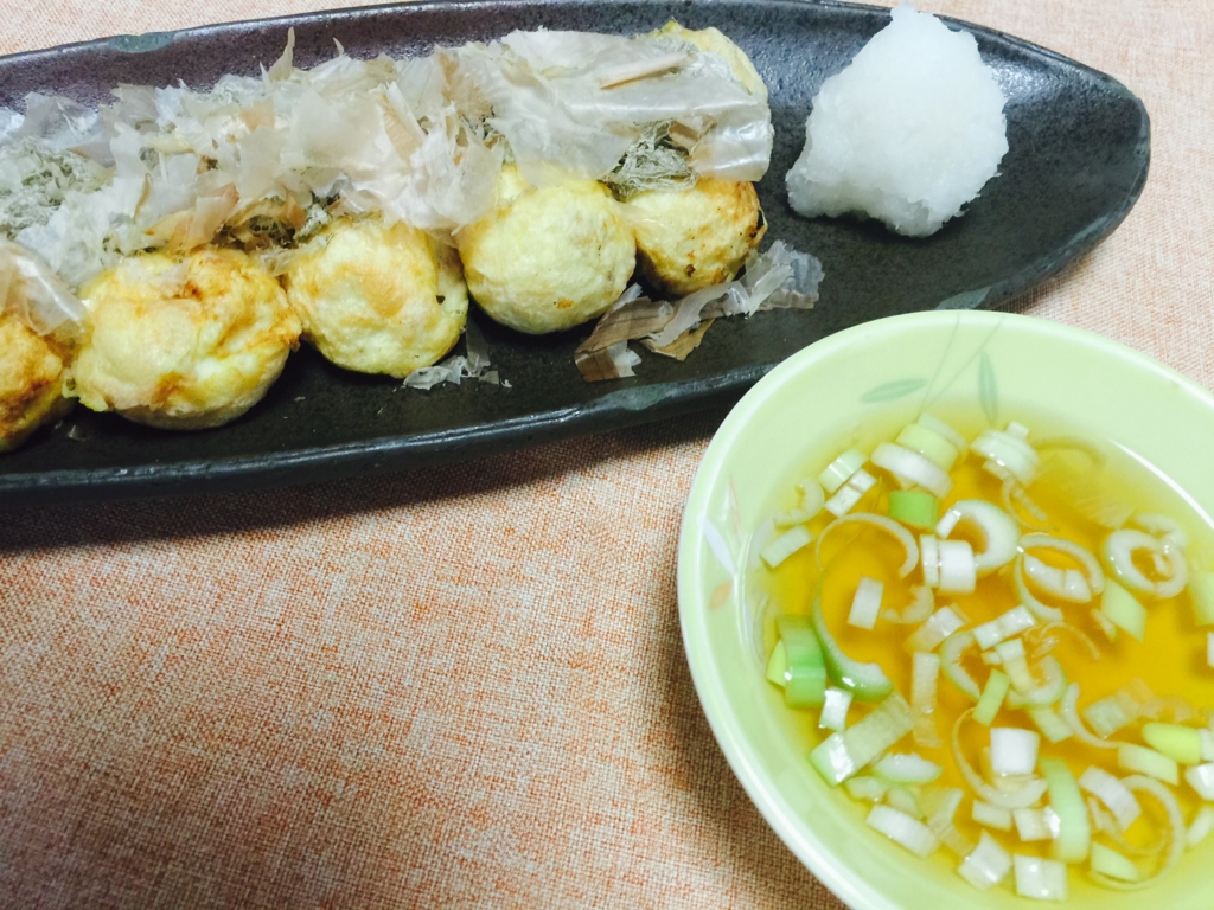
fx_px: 1017
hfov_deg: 61.7
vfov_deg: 48.2
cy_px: 455
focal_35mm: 29
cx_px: 607
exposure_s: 1/15
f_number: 2.2
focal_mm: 4.15
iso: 64
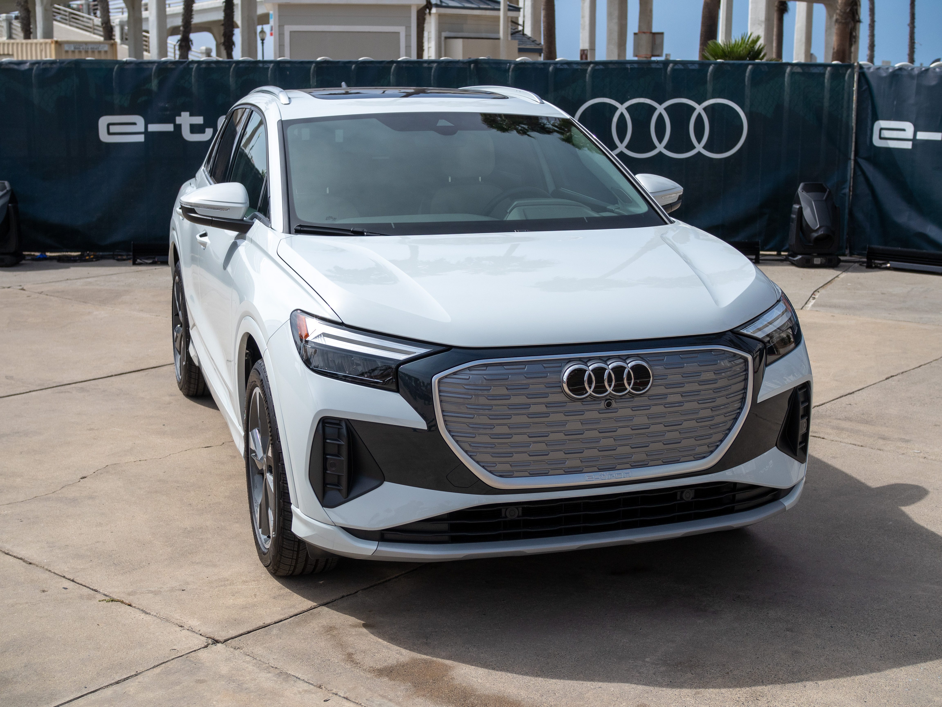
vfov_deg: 29.1
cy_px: 354
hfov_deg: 38.2
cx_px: 471
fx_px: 1361
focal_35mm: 50
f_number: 4
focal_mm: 25
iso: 200
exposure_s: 1/3200
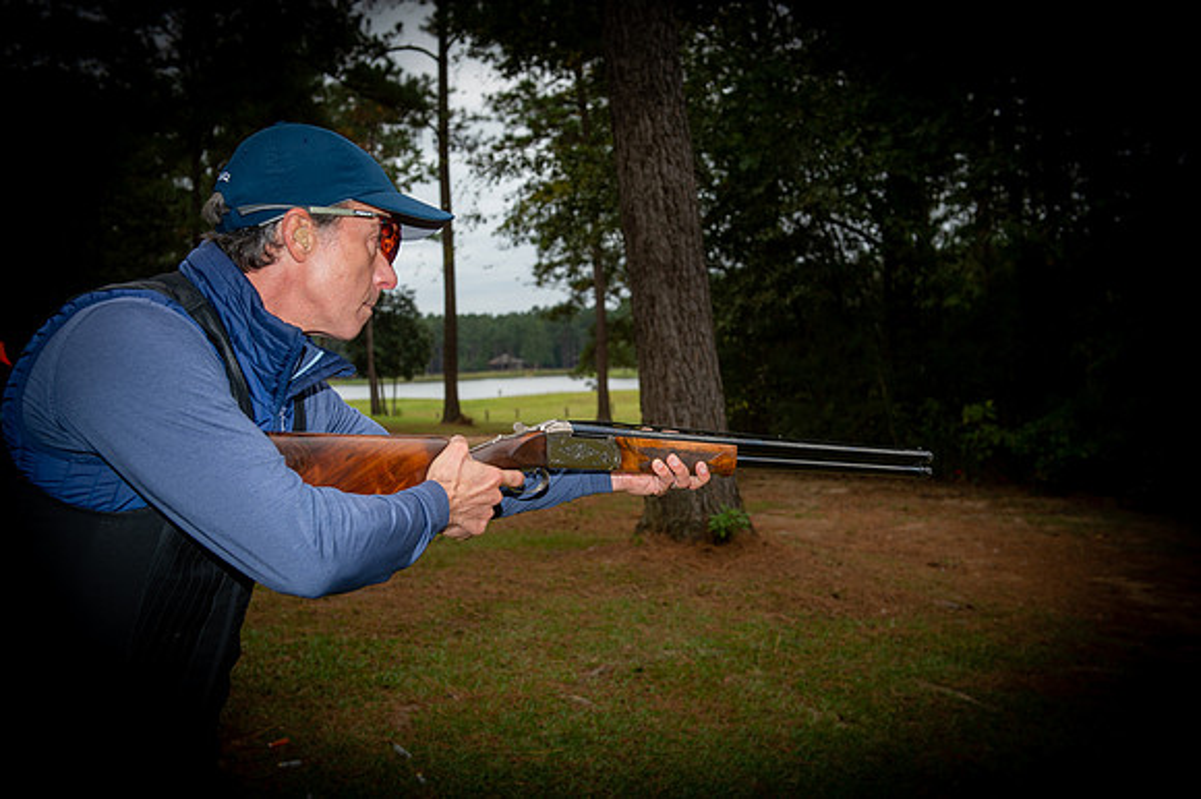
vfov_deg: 30.5
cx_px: 600
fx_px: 1467
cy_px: 400
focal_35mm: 44
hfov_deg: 44.5
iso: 320
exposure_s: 1/250
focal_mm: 44
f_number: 6.3
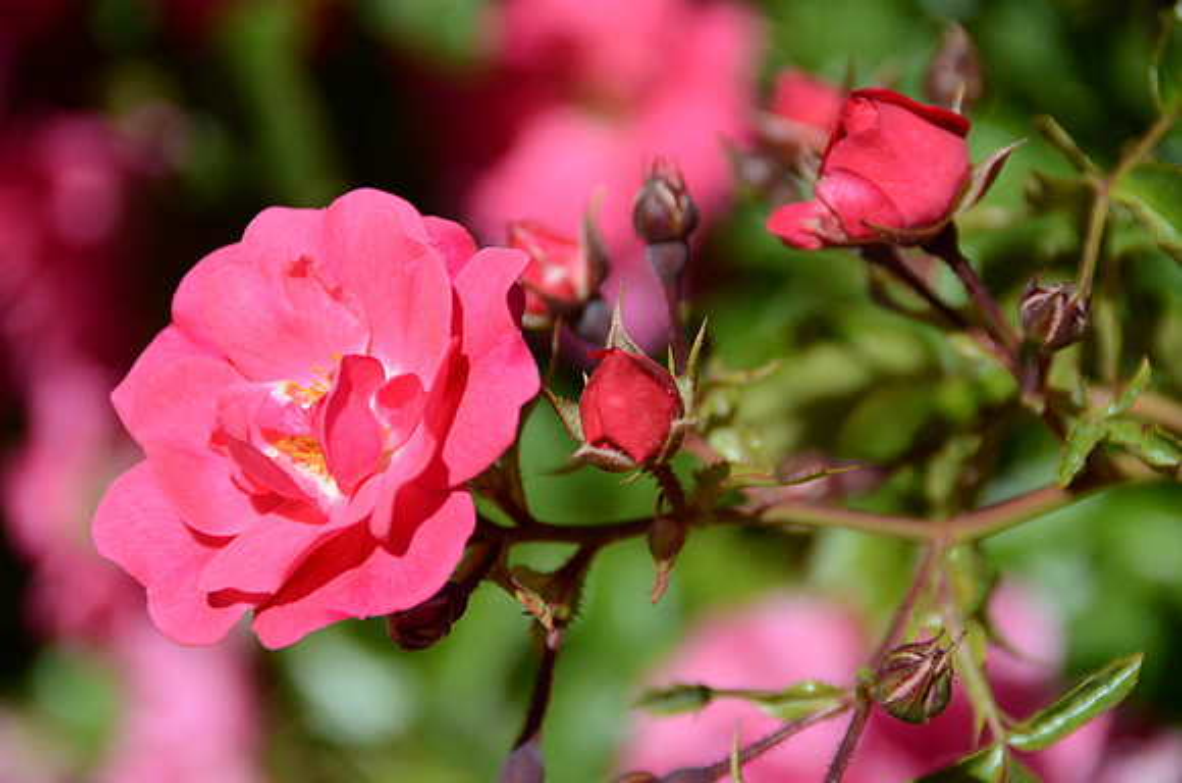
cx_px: 591
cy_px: 392
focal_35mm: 225
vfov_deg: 6.1
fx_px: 7371
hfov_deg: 9.2
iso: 400
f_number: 6.3
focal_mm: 150
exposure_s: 1/2500
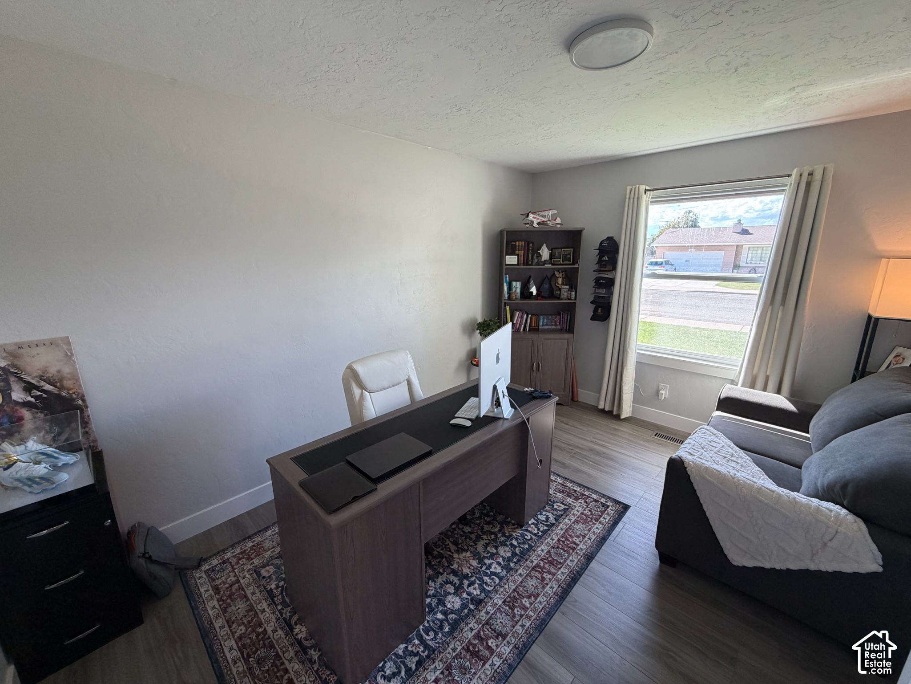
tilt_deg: -13.9
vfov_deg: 85.7
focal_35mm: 14
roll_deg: +1.5
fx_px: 368
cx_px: 456
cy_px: 342
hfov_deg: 102.1
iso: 200
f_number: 2.2
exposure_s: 1/120
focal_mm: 2.22
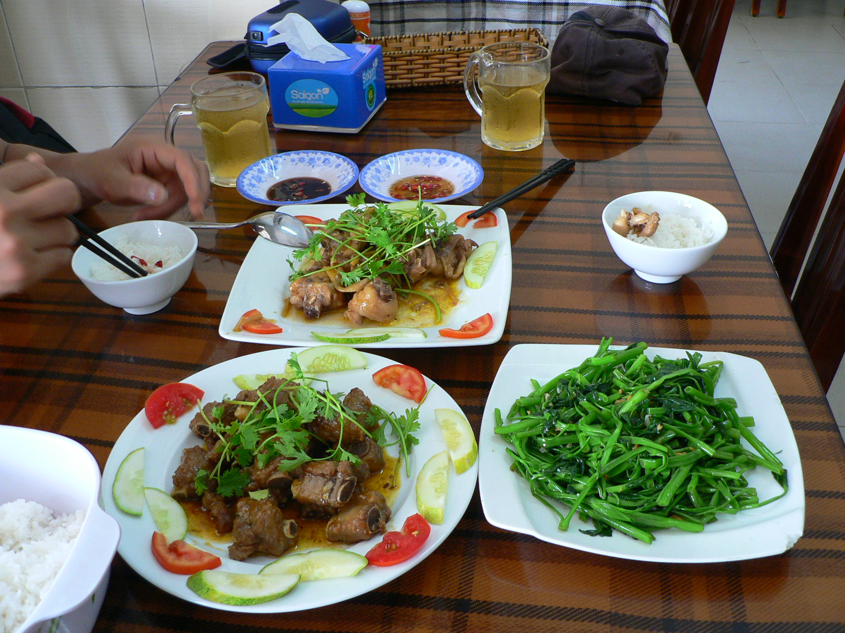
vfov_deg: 39.7
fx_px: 879
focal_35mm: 36
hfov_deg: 51.4
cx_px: 422
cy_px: 316
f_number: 2.8
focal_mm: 6
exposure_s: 1/25
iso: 200
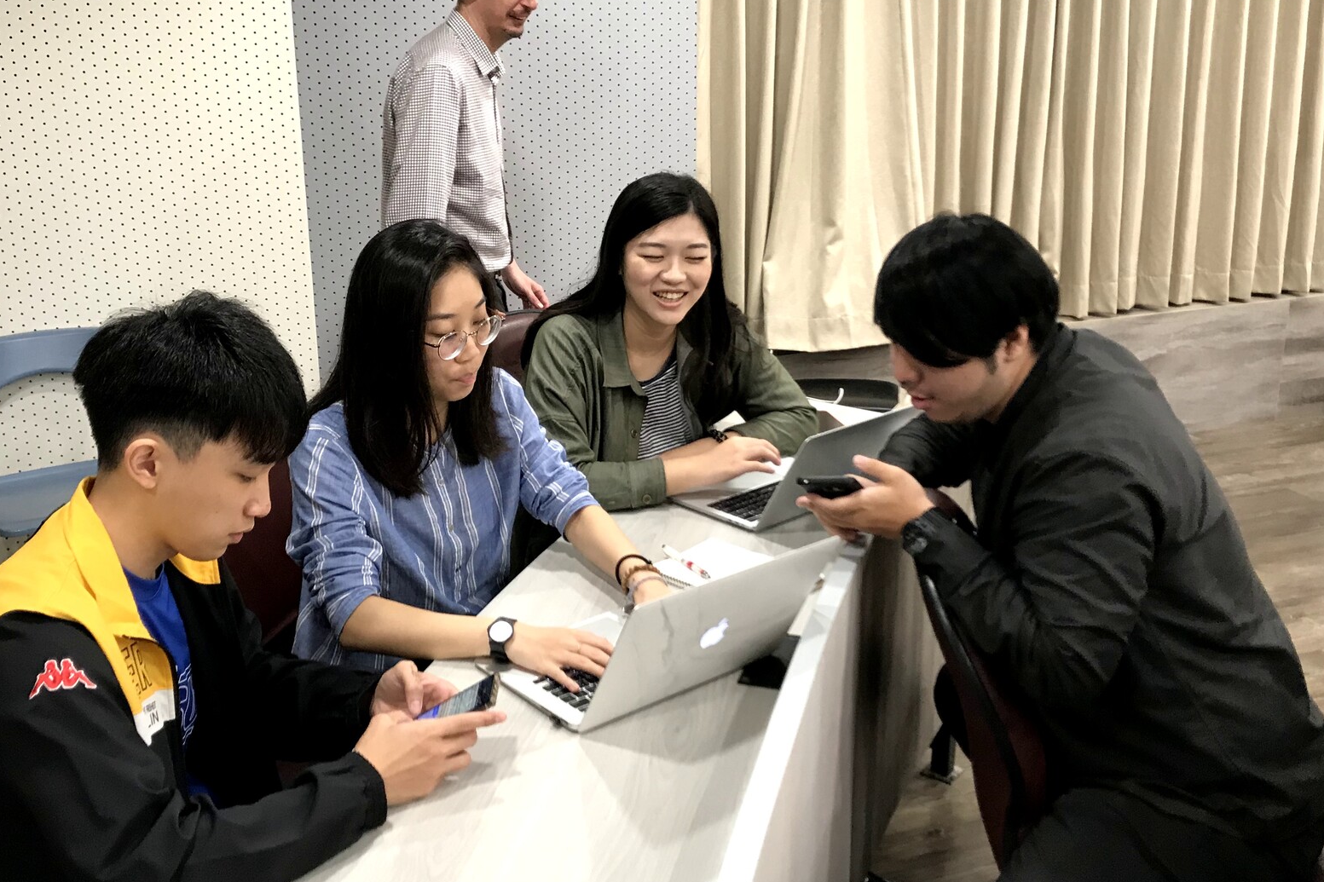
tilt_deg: -16.1
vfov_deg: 36.8
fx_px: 1324
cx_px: 581
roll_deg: +0.6
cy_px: 383
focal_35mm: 36
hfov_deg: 53.0
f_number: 1.8
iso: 40
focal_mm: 3.99
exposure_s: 1/30
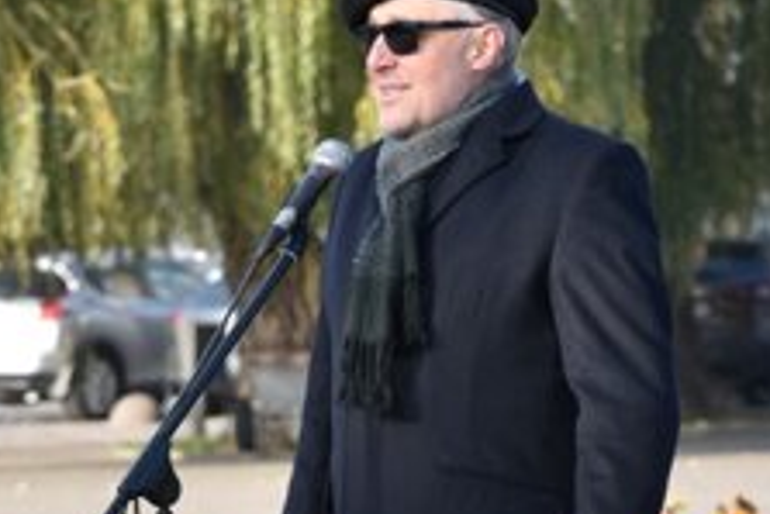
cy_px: 364
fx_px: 4601
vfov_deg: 6.4
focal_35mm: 215
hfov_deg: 9.6
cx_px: 266
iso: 400
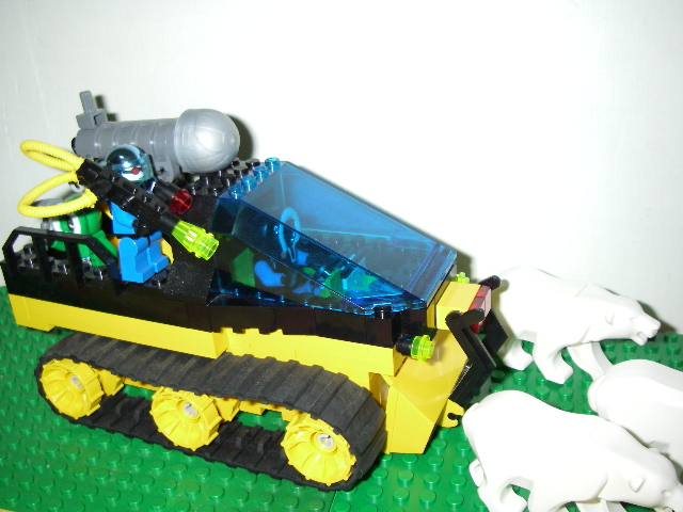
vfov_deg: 37.7
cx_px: 342
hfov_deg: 49.0
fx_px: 750
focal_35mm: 38
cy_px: 256
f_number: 3.3
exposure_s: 1/40
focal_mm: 6.3
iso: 160
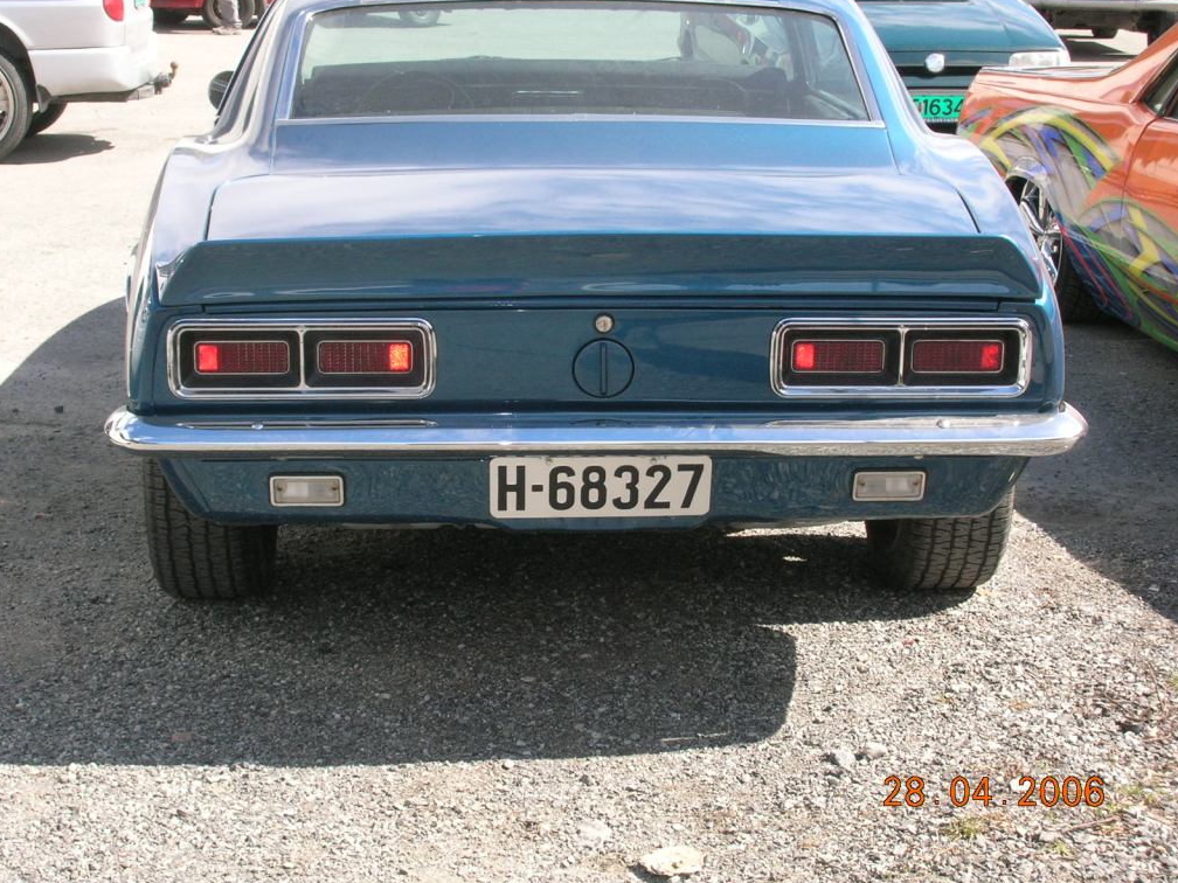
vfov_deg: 22.9
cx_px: 587
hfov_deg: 30.3
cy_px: 437
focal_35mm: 64
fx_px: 2178
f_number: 6.1
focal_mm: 10.4
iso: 71
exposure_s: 1/122
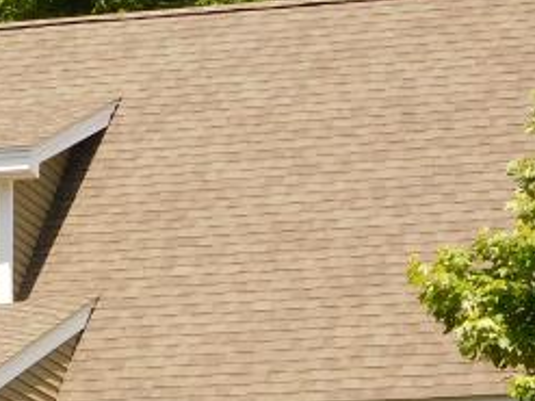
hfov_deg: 8.6
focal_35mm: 228
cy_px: 436
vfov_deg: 6.5
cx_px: -82
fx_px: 3522
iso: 125
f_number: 4.2
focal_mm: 9.8
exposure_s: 1/640
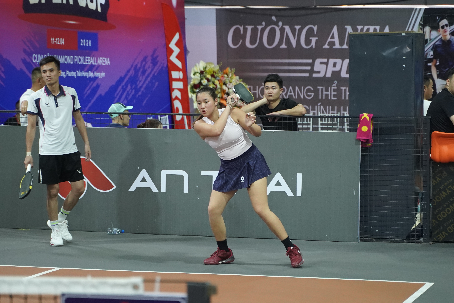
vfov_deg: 12.2
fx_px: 1412
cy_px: 152
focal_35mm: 112
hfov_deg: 18.3
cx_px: 227
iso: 4000
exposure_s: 1/640
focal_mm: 75
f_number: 2.8
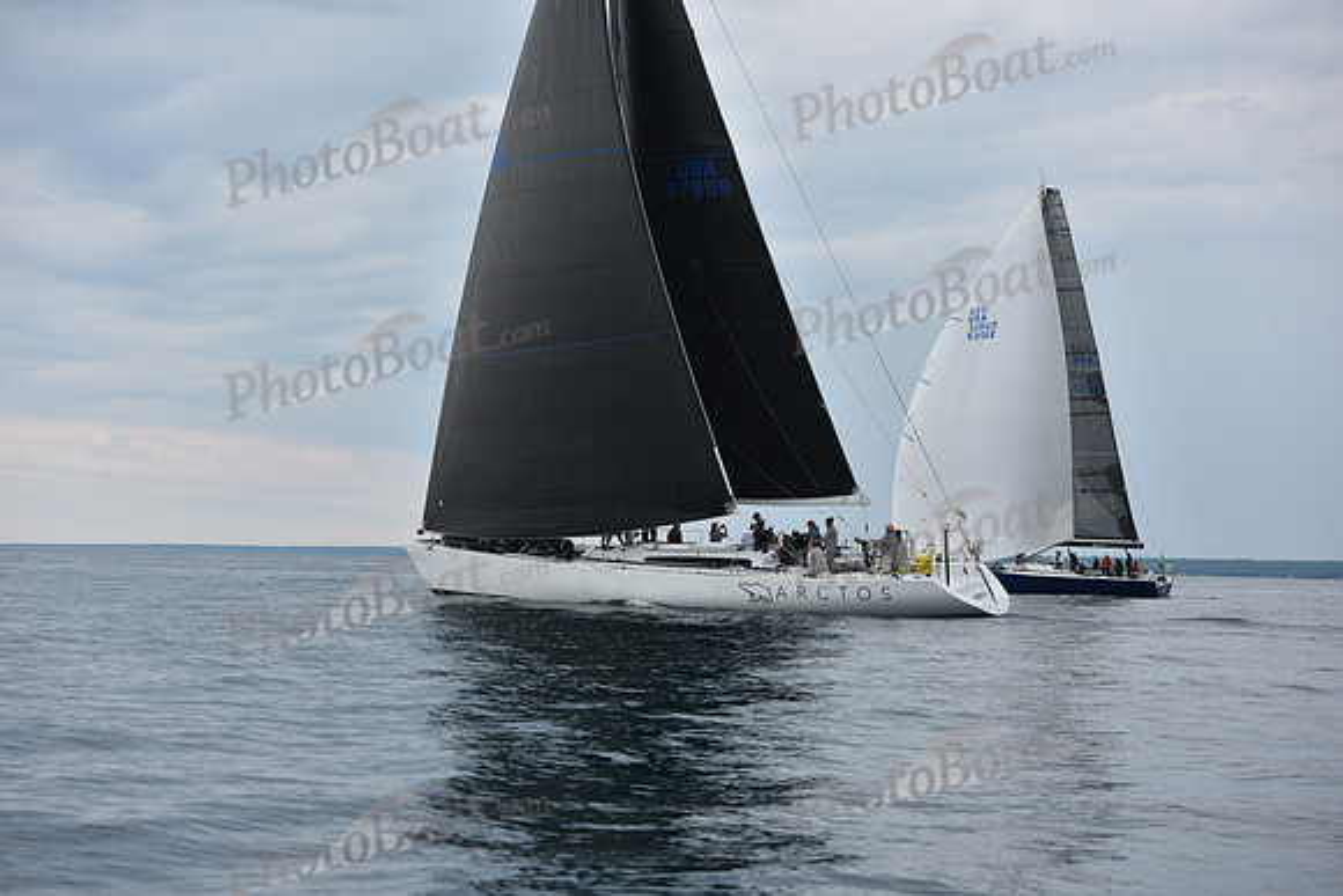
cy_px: 448
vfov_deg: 19.5
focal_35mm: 70
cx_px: 672
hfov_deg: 28.8
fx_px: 2612
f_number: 4.5
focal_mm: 70
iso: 250
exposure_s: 1/800
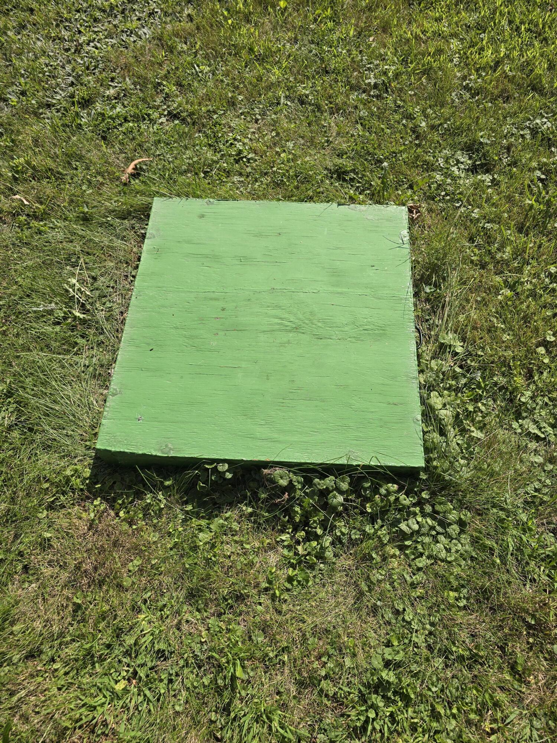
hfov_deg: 58.9
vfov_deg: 73.9
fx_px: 493
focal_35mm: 23
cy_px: 372
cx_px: 278
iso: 12
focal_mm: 6.3
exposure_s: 1/818
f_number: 1.7
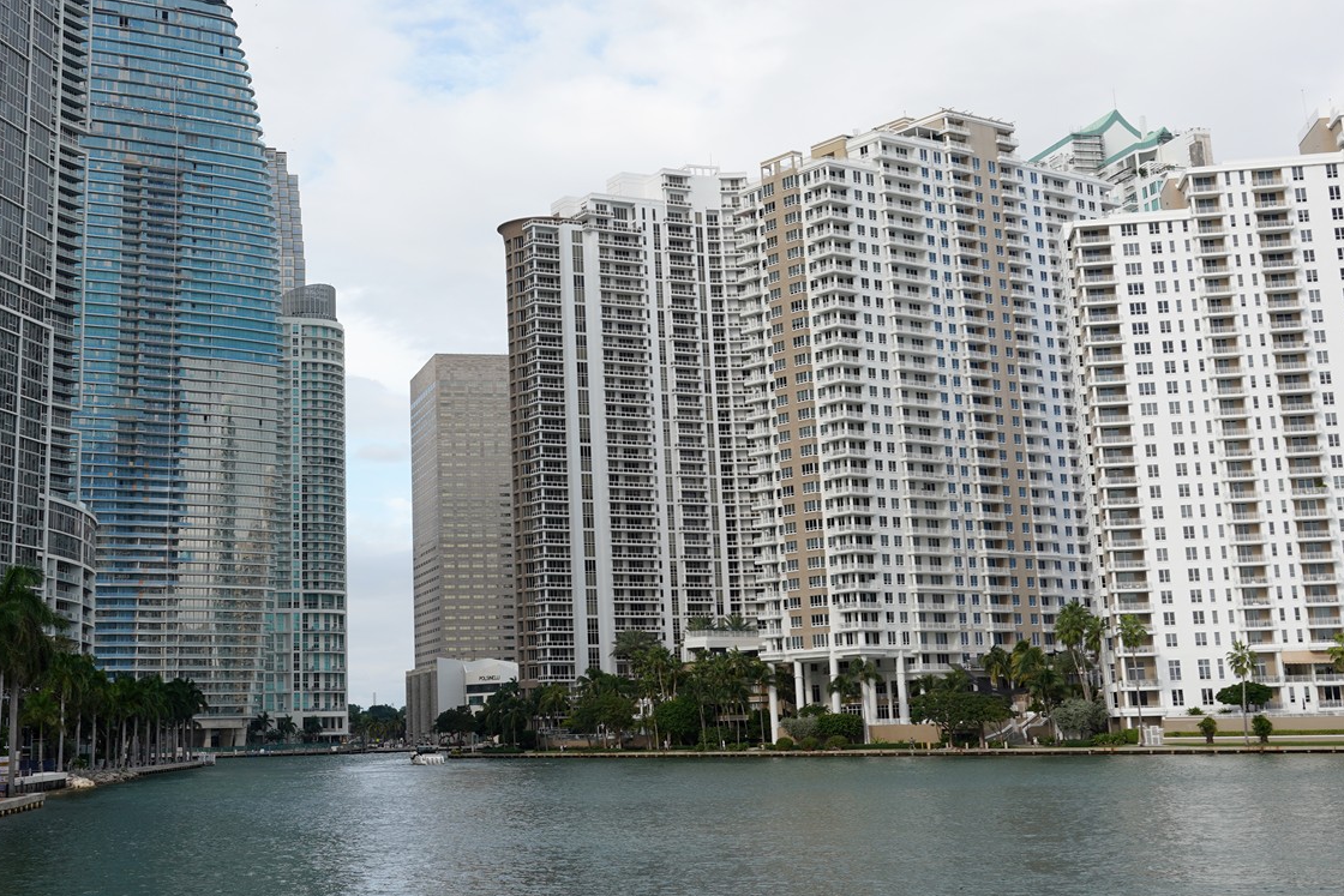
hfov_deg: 39.2
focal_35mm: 50
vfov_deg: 26.8
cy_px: 260
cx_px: 475
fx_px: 1867
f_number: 11
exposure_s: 1/100
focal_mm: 28
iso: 100
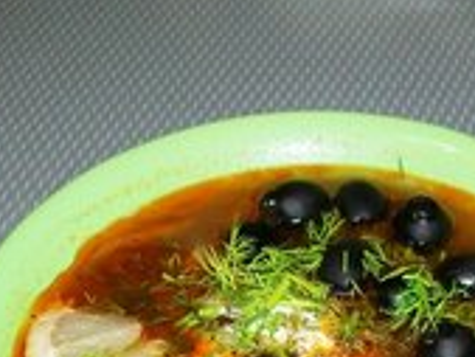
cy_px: 391
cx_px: 388
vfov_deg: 16.0
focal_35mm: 90
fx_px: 1236
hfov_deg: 21.5
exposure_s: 1/45
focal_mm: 6.3
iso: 200
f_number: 2.8
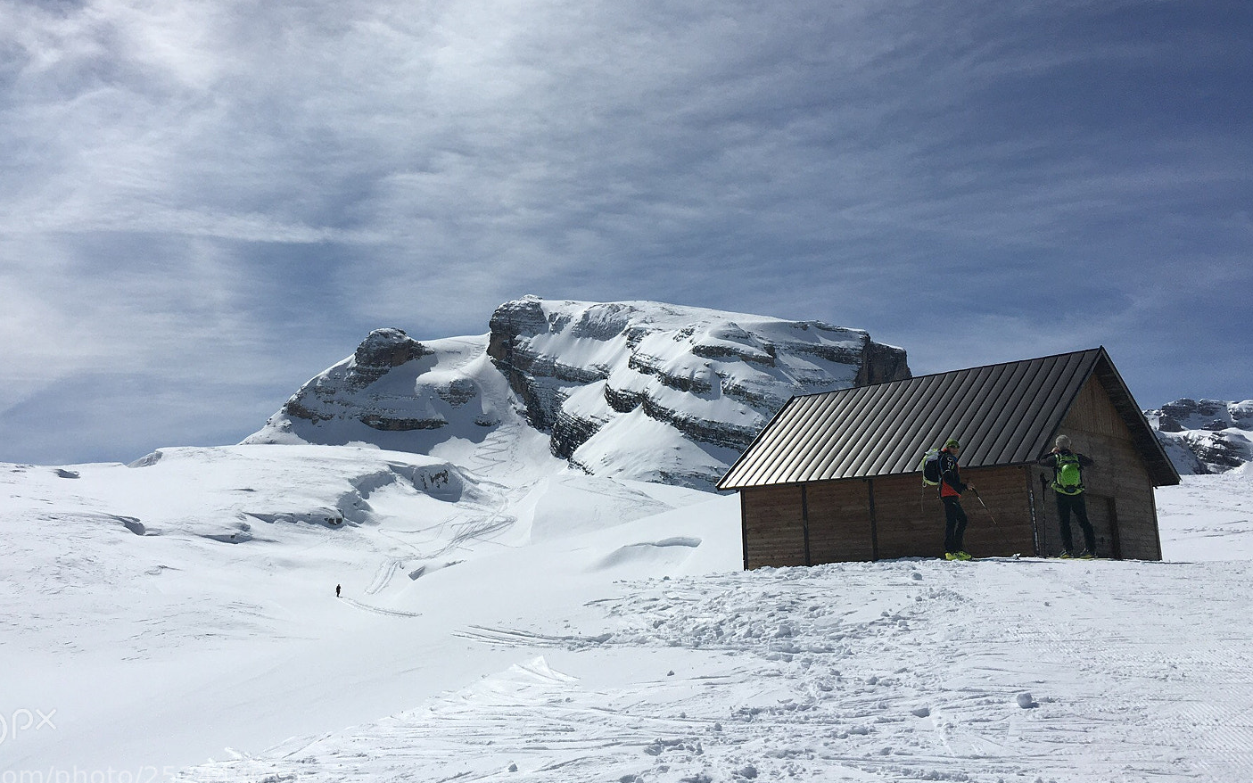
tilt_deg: +13.6
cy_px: 311
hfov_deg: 55.2
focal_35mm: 35
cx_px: 548
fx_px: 1195
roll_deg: +0.0
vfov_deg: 36.1
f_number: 2.2
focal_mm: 4.15
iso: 25
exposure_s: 1/7692
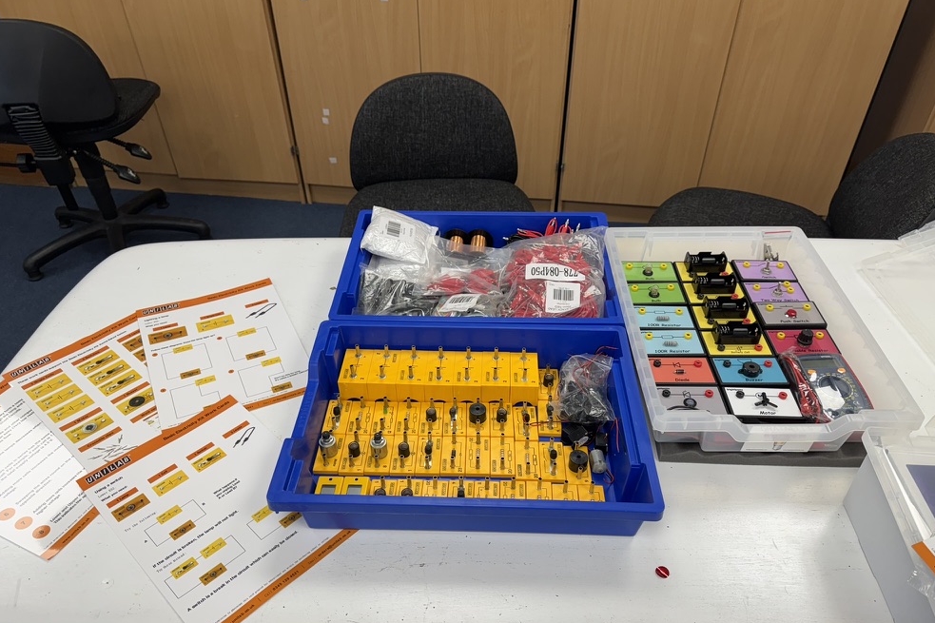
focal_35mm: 26
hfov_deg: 69.4
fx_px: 675
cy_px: 360
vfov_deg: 49.4
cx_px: 479
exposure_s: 1/128
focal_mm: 6.76
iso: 50
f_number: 1.78
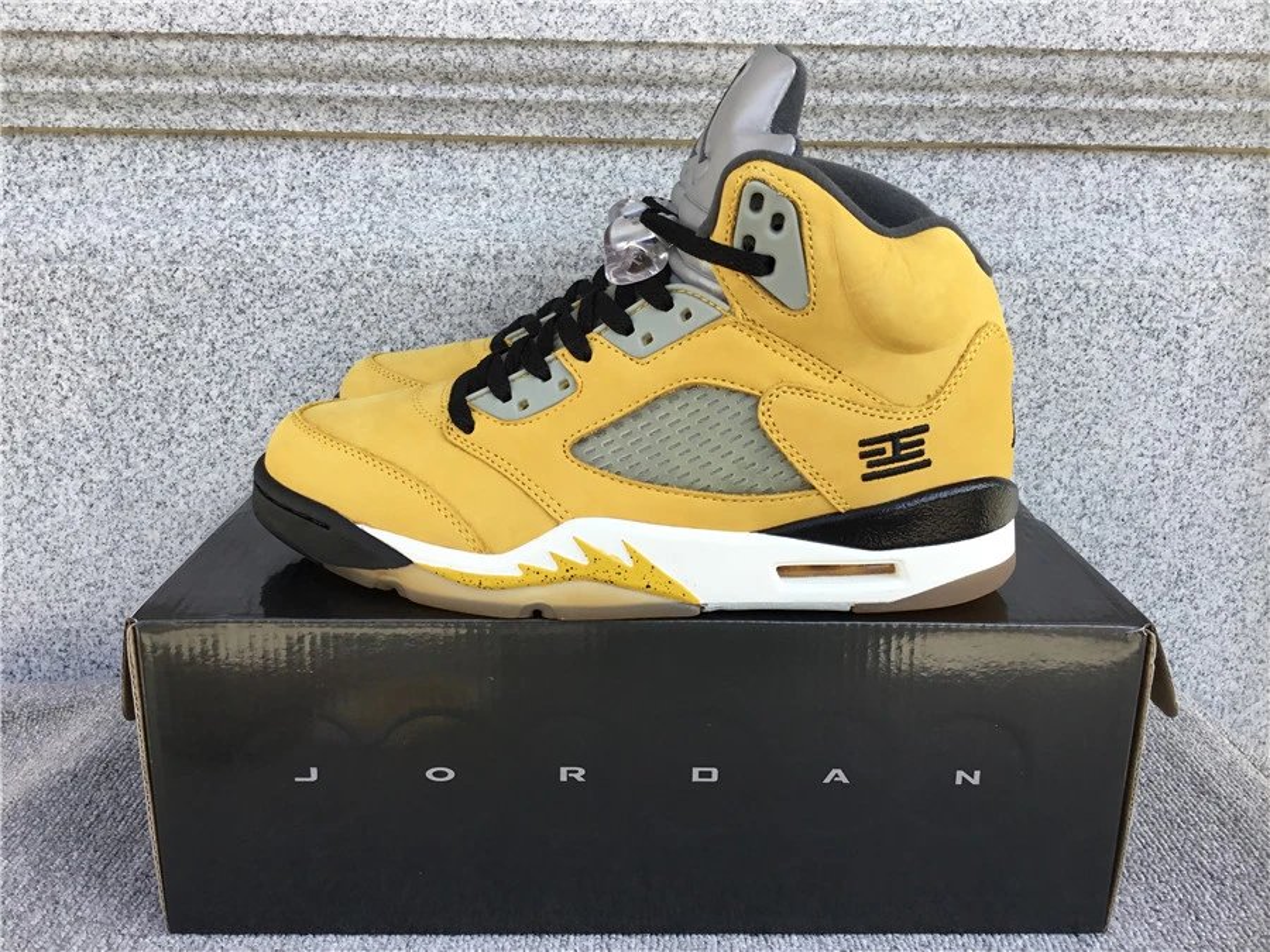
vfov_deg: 45.4
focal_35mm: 31
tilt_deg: -14.6
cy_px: 476
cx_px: 635
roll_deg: -0.2
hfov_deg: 58.4
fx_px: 1137
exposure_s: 1/198
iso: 25
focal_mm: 3.3
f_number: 2.4
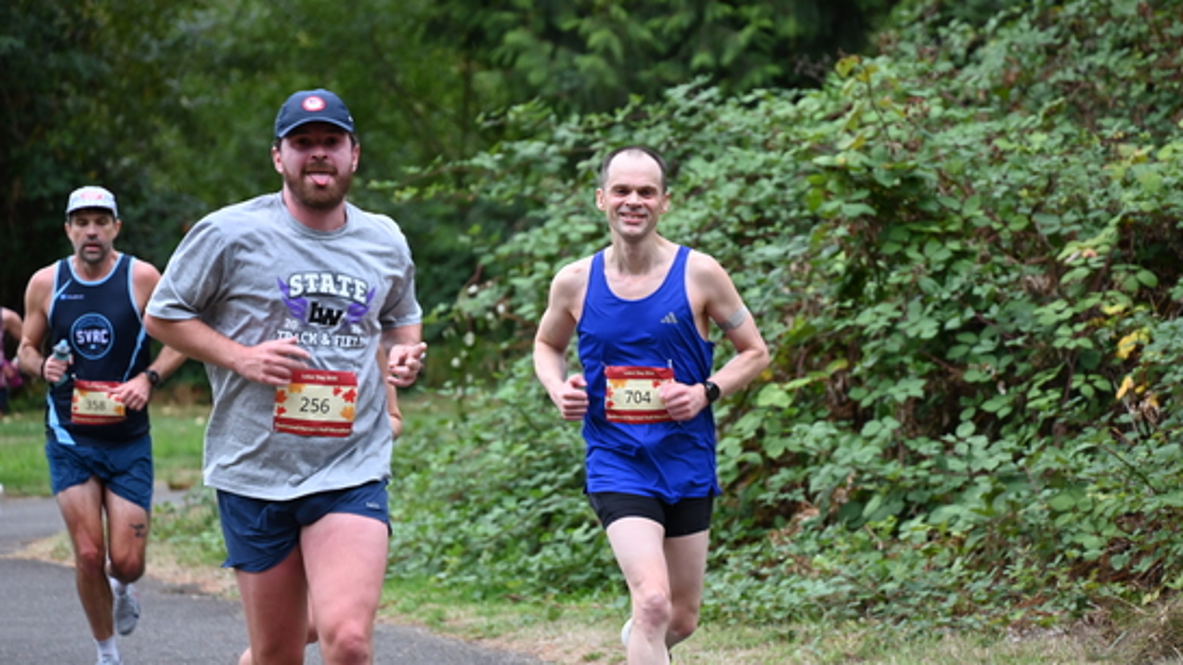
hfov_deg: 10.2
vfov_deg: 5.8
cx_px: 589
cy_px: 302
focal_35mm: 211
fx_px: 6618
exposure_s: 1/250
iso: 1000
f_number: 6.3
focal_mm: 200
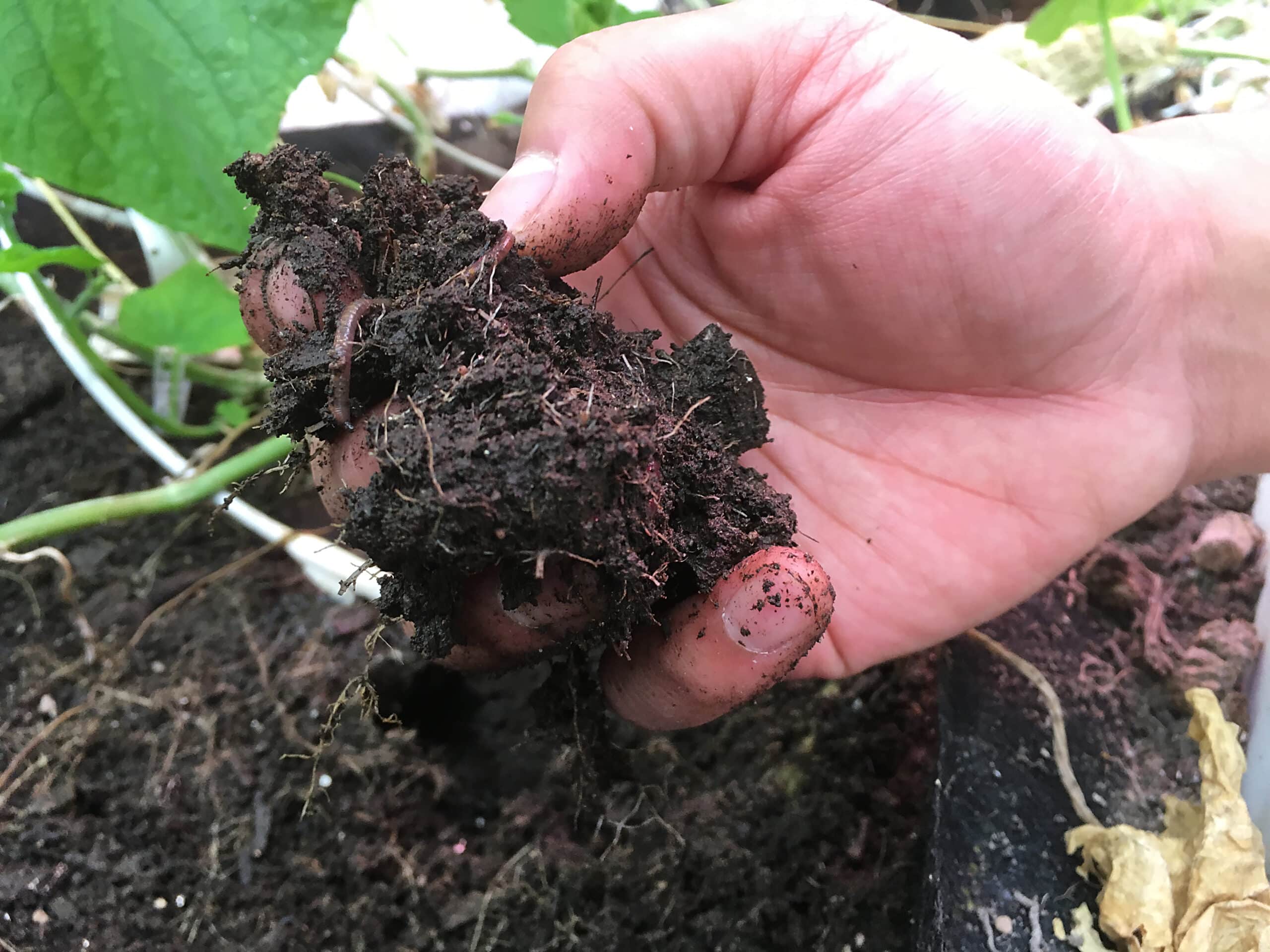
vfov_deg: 48.2
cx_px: 635
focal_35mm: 29
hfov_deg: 61.7
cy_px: 476
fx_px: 1064
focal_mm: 4.15
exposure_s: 1/30
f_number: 2.2
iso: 40
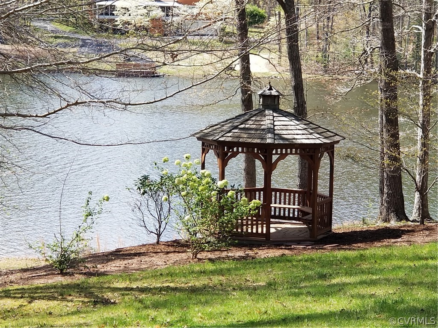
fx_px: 658
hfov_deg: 36.8
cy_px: 164
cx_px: 219
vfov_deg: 28.0
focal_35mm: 52
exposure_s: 1/313
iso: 25
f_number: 2.4
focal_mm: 6
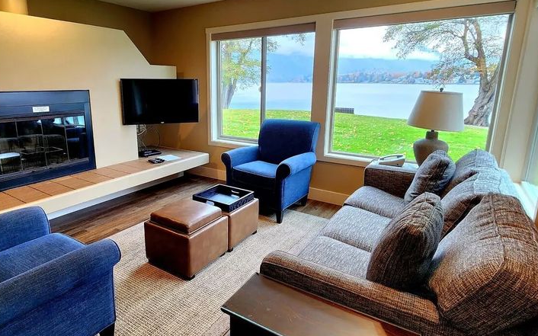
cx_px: 232
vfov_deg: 59.5
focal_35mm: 20
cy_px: 153
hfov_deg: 84.6
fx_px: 293
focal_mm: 2.2
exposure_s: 1/60.2
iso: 160
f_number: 2.2
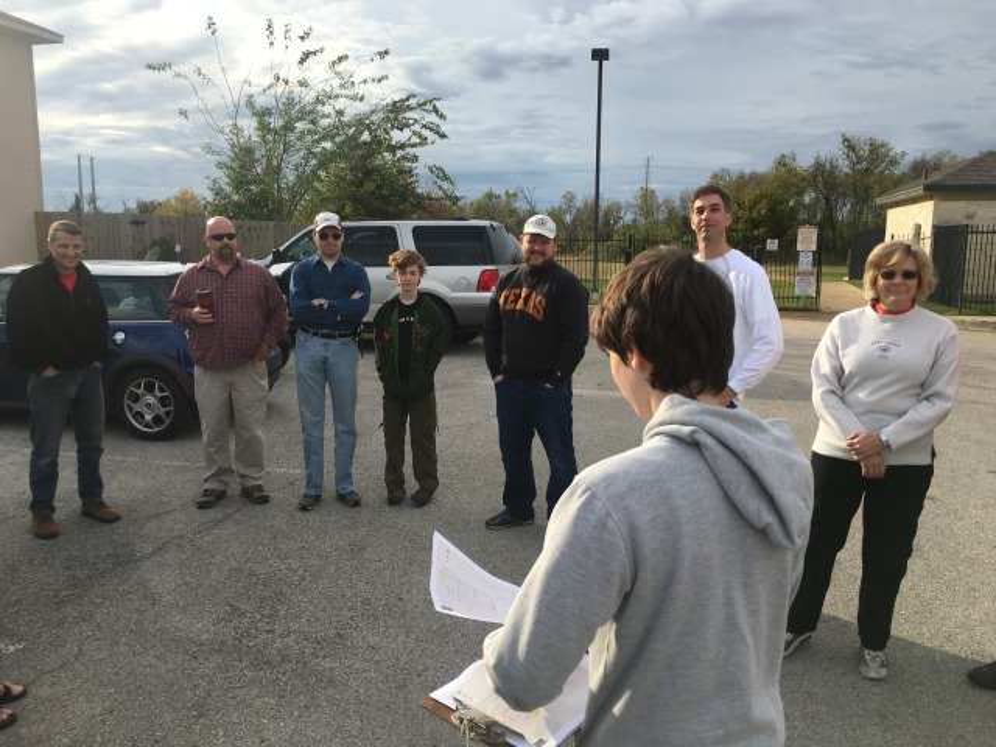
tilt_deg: -7.3
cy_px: 374
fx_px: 834
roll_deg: +0.1
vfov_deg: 48.2
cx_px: 498
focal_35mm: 29
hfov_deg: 61.7
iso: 25
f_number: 2.2
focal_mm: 4.15
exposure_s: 1/874
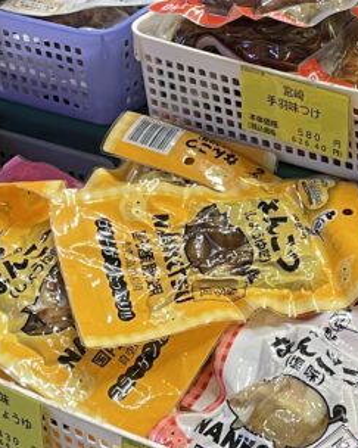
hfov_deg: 14.2
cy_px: 47
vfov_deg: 17.7
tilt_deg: -26.9
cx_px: 352
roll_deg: +1.4
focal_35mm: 107
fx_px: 1418
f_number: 1.6
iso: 80
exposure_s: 1/50
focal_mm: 4.2
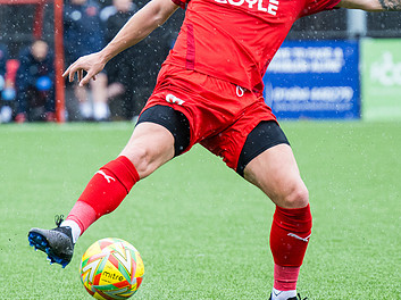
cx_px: 131
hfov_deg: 4.0
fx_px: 5694
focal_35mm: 492
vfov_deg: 3.0
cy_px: 76
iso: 800
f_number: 4
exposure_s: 1/1000
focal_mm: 180
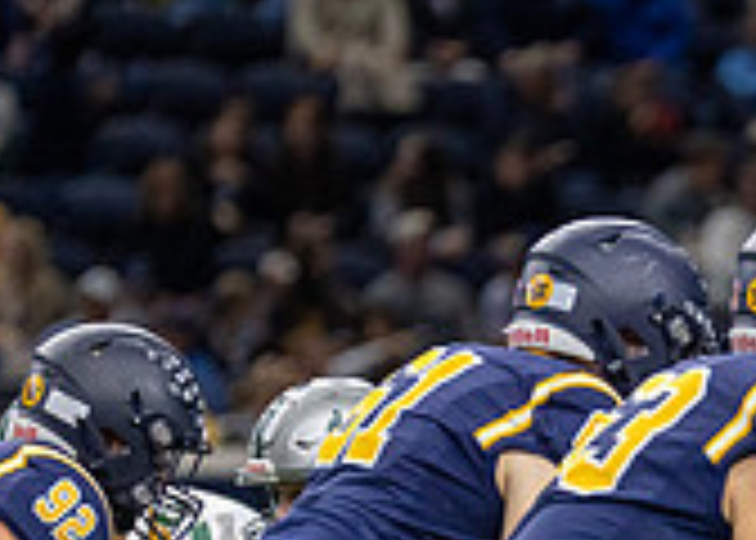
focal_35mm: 724
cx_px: 1022
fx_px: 15545
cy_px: 927
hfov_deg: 2.8
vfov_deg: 2.0
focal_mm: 200
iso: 2000
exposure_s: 1/1000
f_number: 2.8
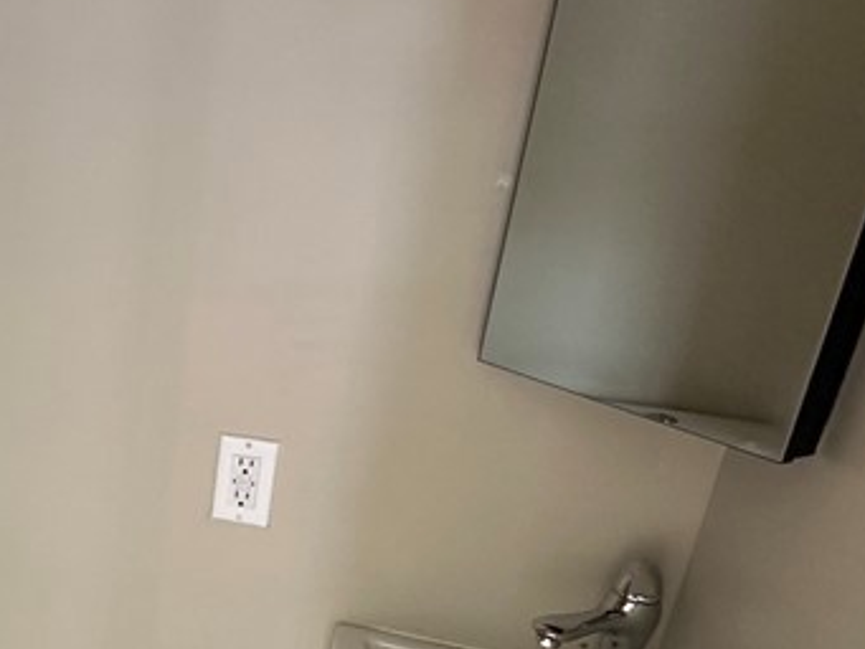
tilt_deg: -21.3
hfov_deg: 37.8
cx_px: -71
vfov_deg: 34.0
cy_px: 446
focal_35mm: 42
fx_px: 1050
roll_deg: -1.7
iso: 320
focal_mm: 2.22
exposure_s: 1/63
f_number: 2.2
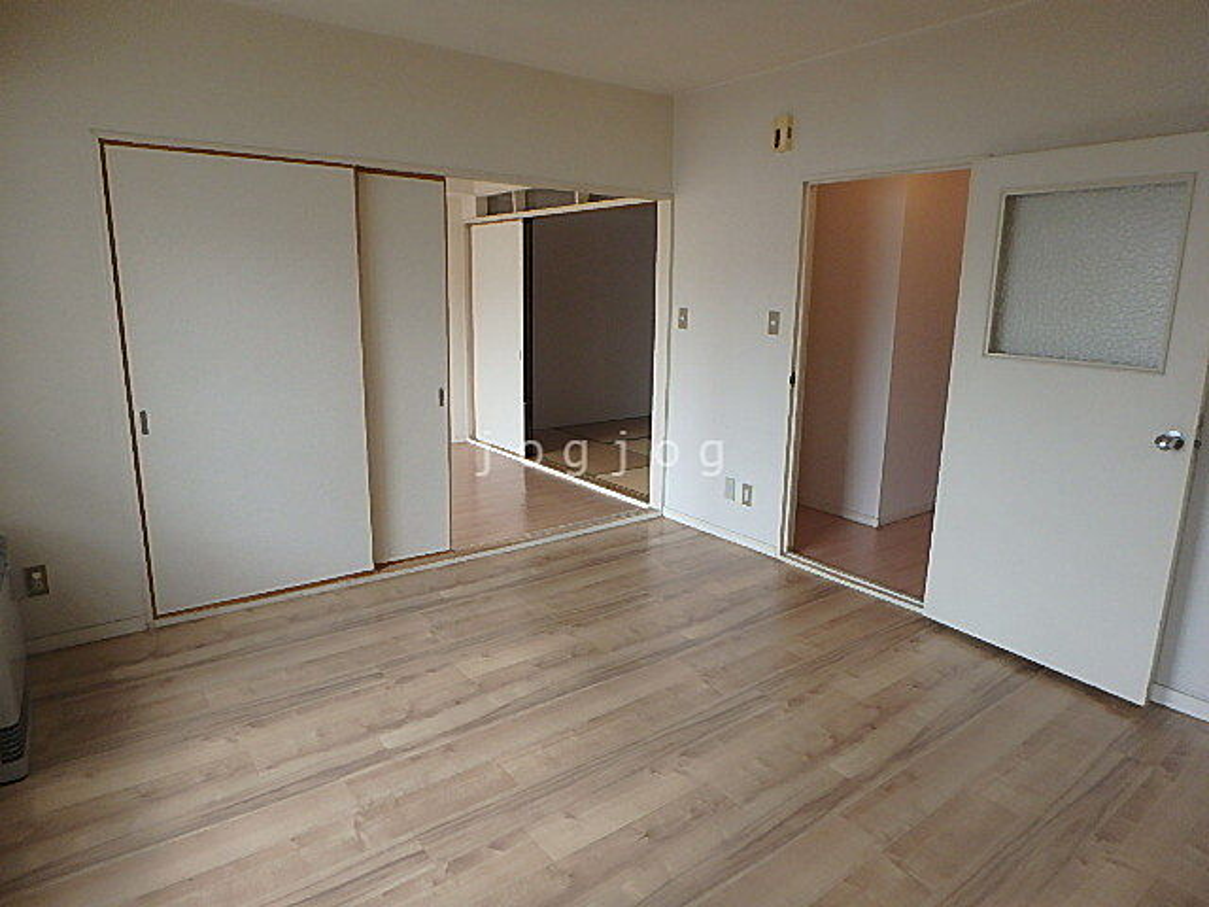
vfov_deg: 63.4
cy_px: 454
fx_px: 733
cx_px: 604
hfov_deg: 79.0
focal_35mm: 21
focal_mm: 3.7
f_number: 3.5
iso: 200
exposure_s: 1/50
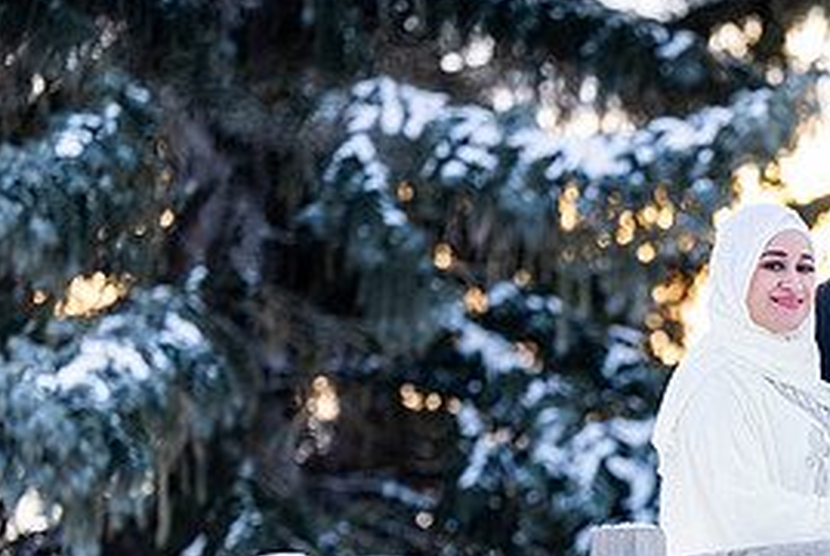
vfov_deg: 4.6
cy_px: 573
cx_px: 861
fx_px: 6855
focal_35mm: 297
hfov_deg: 6.9
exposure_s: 1/160
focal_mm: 138
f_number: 2.8
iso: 100
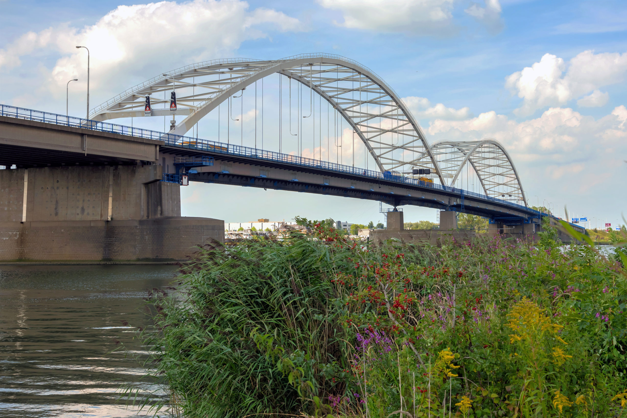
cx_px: 314
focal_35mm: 46
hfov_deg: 42.7
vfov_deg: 29.2
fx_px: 801
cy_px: 209
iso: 200
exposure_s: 1/400
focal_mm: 46
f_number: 10
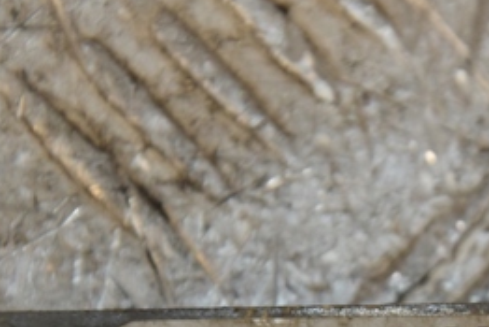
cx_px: 524
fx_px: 5222
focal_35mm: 384
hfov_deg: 5.3
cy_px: 359
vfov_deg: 3.6
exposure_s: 1/200
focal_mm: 105
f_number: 9
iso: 800
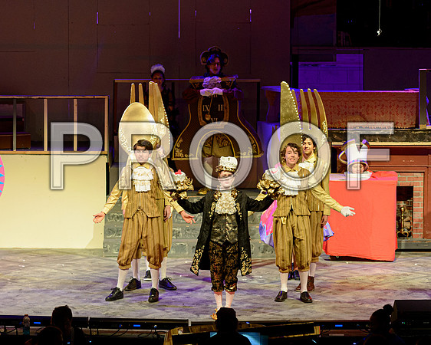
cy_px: 131
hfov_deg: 12.7
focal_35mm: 152
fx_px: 1937
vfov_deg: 10.2
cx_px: 168
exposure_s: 1/100
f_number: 3.5
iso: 1000
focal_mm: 70
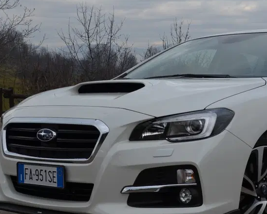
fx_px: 632
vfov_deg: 19.2
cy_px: 105
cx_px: 228
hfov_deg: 23.4
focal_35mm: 80
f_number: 8
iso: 200
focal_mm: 26
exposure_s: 1/250
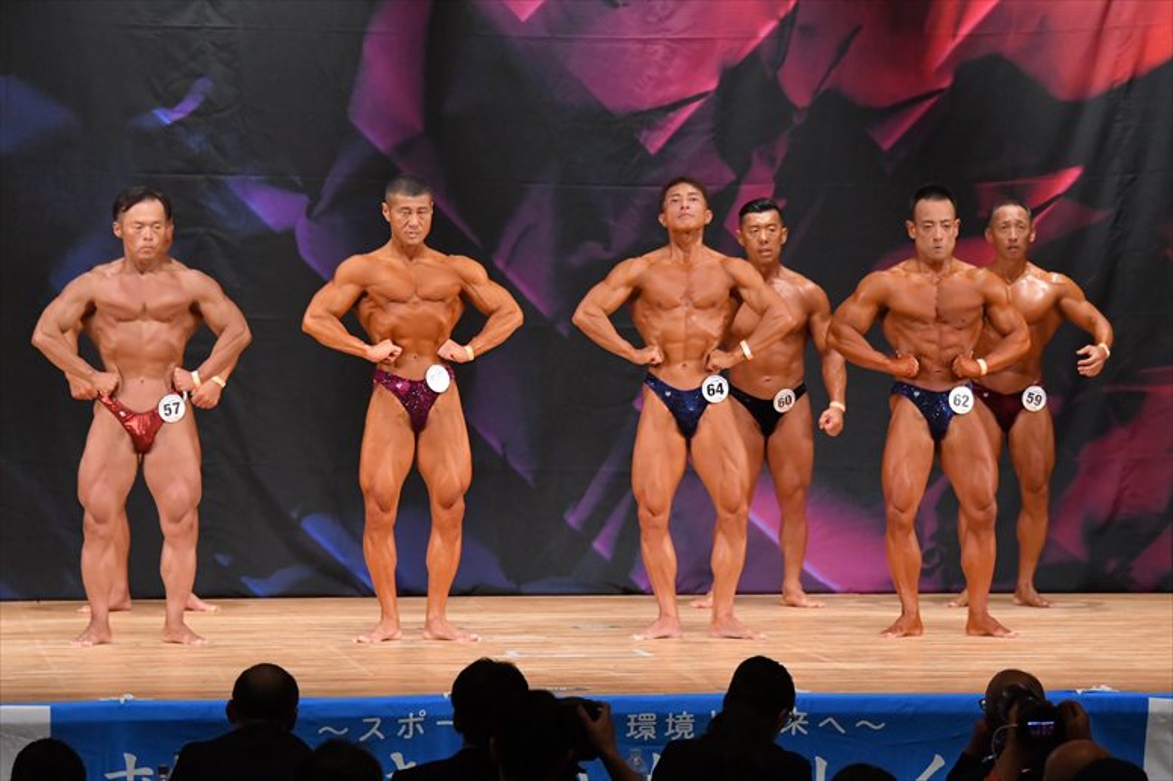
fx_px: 6090
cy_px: 390
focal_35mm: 187
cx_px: 586
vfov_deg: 7.3
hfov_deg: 11.0
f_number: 5.6
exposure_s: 1/400
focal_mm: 125
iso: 5600
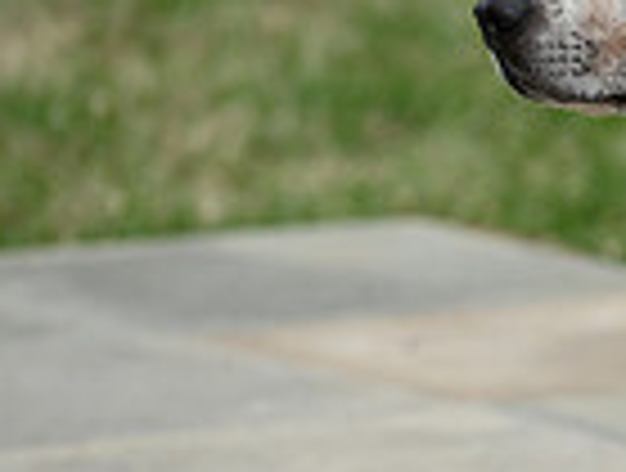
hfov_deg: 3.0
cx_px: 1293
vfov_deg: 2.3
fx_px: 11967
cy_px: 281
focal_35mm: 660
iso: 200
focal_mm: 165
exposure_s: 1/1250
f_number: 4.5
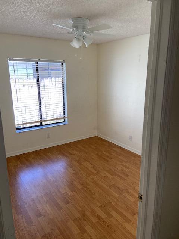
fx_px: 179
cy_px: 120
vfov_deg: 67.3
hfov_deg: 53.1
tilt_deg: -12.4
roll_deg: +0.7
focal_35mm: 26
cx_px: 90
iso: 100
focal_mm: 4.25
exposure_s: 1/121
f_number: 1.8
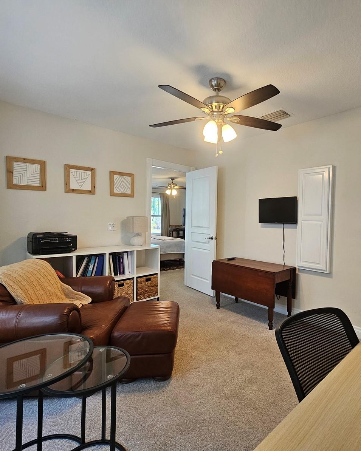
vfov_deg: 89.6
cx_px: 218
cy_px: 225
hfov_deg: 76.0
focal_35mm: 17
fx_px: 227
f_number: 2.2
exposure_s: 1/60
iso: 160
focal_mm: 2.2
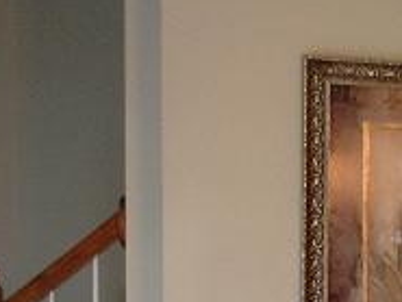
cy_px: 502
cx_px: 652
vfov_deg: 9.3
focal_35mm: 154
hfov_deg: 12.1
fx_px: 1790
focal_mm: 4.28
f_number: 2.4
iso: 80
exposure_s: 1/20
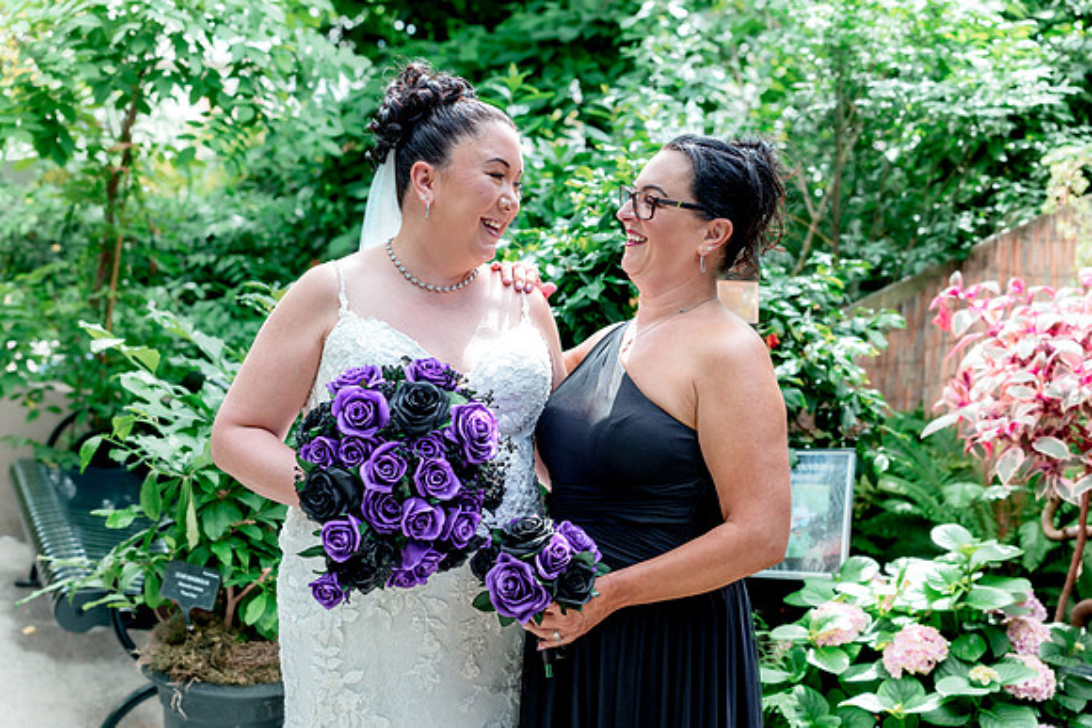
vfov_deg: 27.0
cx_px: 546
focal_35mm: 50
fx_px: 1517
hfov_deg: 39.6
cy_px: 364
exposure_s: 1/640
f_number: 3.5
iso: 640
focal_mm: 50
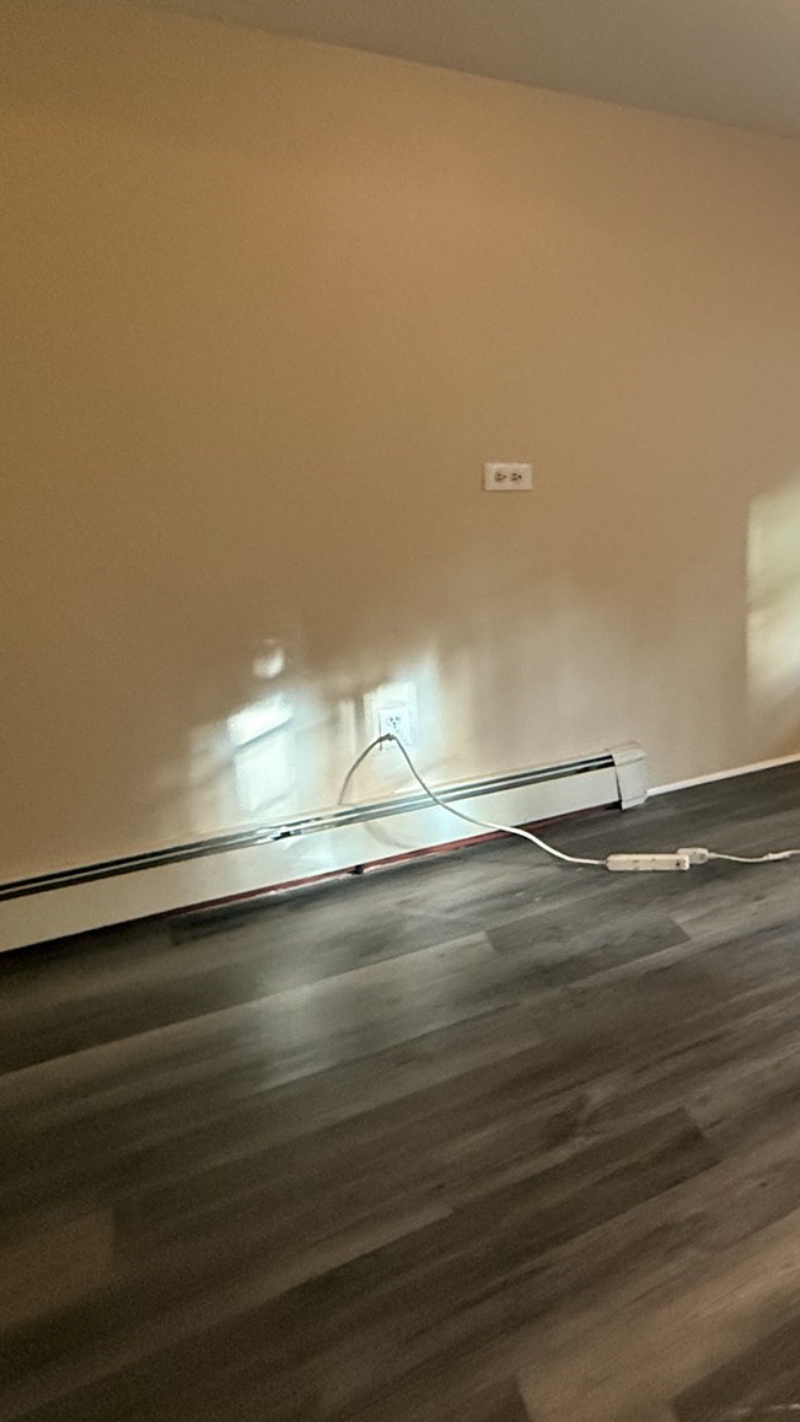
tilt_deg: -9.4
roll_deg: -2.7
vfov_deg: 68.9
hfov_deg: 31.3
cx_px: 1080
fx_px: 1018
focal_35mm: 27
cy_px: 547
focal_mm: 2.22
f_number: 2.2
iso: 640
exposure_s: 1/120
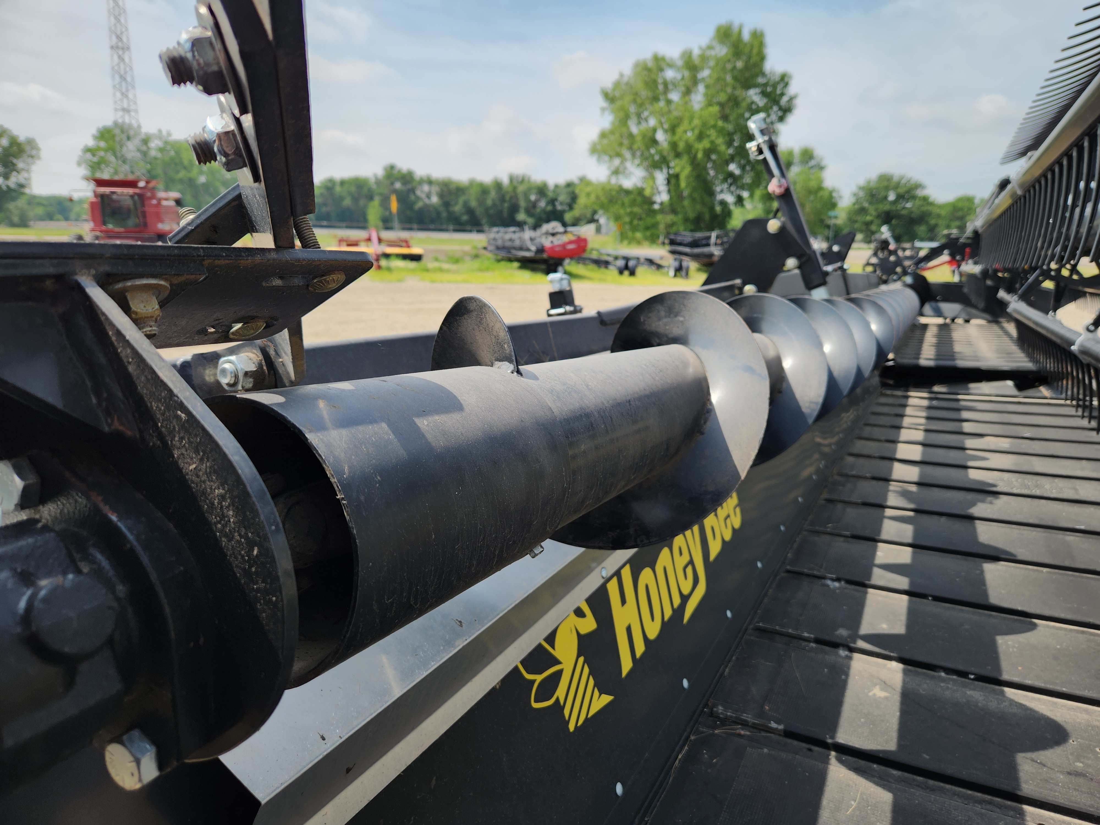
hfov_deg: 73.9
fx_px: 731
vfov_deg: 58.9
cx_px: 550
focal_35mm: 23
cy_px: 412
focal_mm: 5.4
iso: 20
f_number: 1.8
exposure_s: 1/871
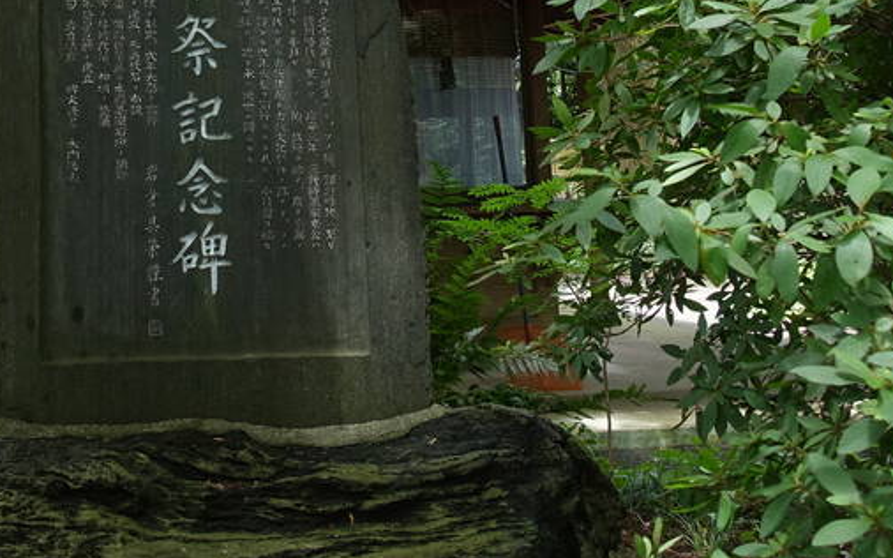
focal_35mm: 58
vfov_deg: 20.9
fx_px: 1411
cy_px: -104
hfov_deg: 34.0
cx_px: 171
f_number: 3.2
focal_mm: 8.8
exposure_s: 1/80
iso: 125
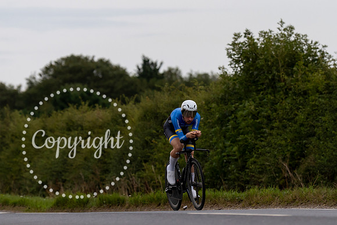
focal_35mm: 239
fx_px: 2242
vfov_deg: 5.7
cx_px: 192
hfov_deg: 8.6
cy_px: 128
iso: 1000
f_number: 3.2
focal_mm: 138
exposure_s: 1/800
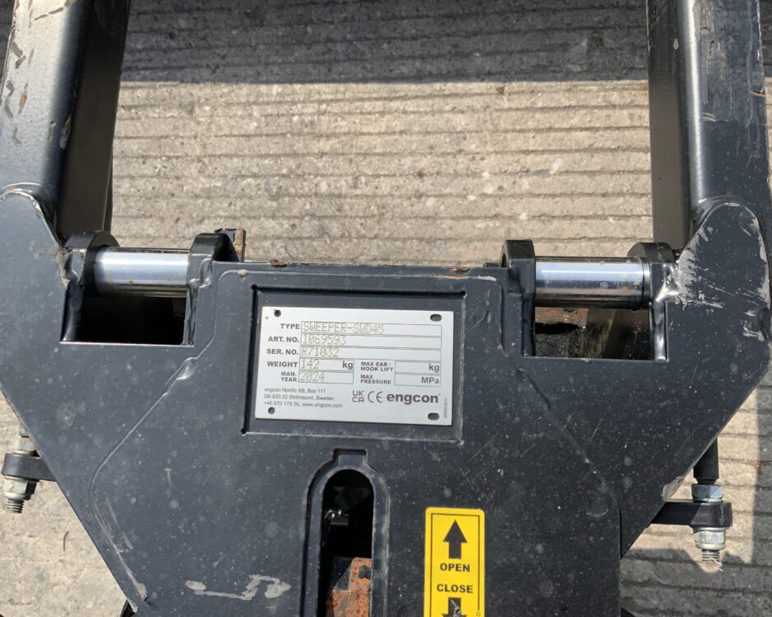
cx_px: 376
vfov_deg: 47.1
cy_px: 314
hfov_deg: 57.2
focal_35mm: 31
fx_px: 708
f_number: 1.8
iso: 16
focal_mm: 3
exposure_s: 1/1626
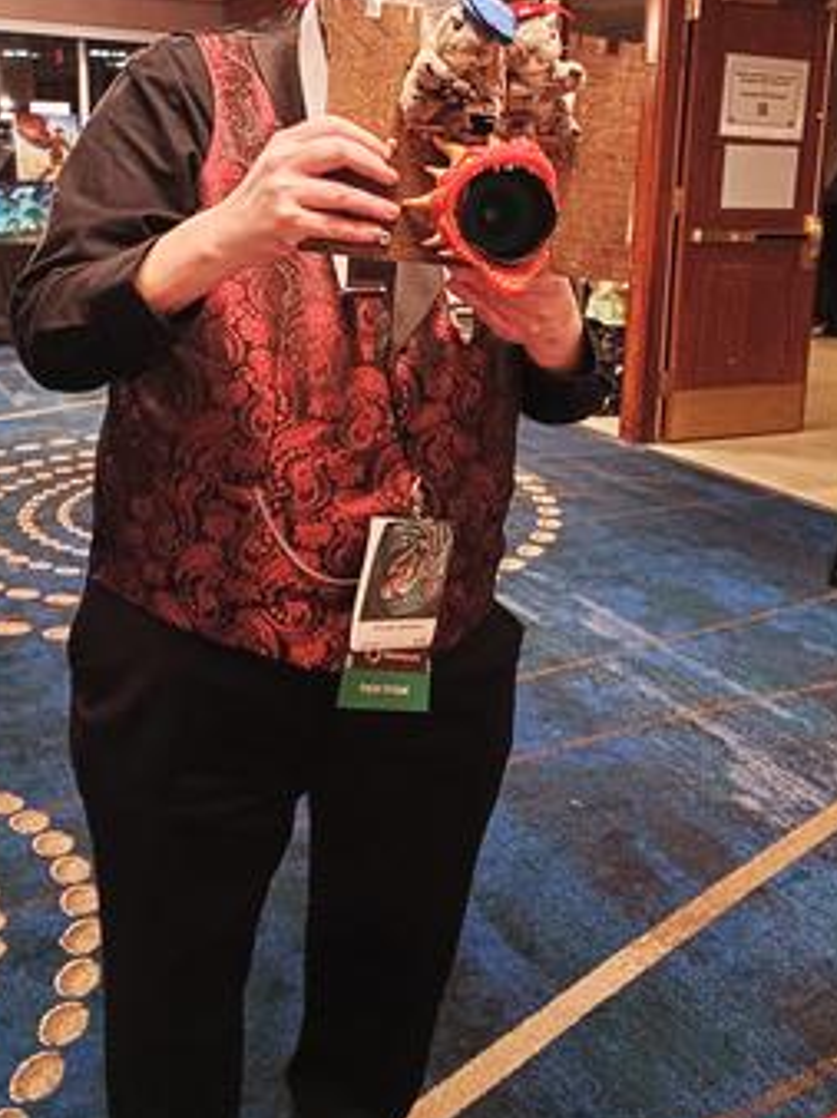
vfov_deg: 49.5
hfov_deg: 38.6
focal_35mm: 37
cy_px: 400
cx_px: 471
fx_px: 1194
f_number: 1.8
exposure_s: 1/30
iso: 400
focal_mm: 4.6
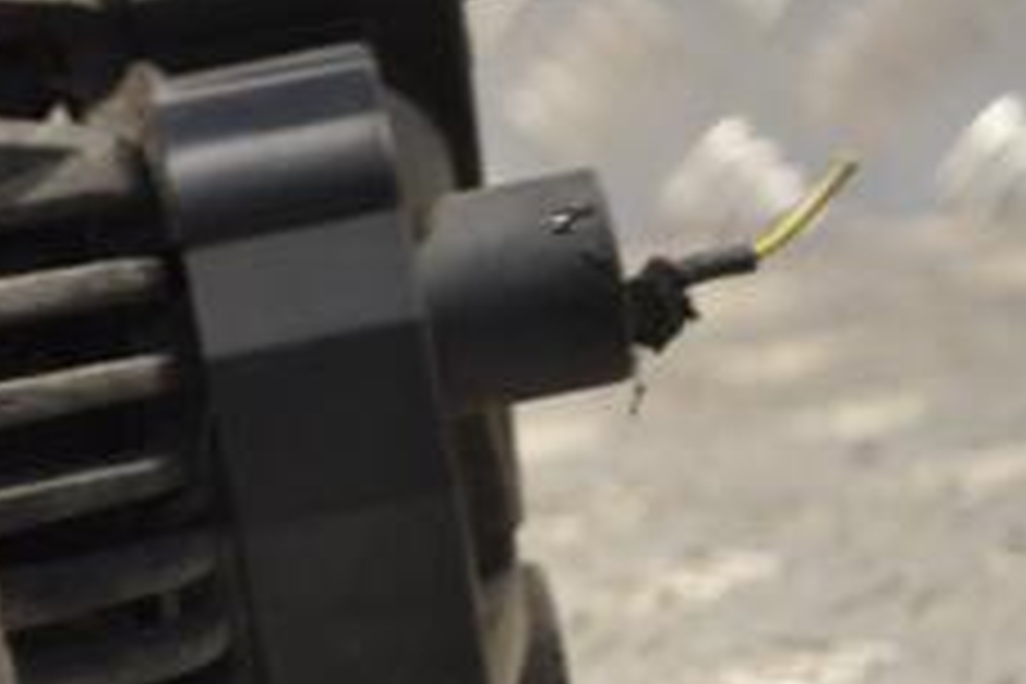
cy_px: 378
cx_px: -54
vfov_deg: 7.9
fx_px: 4959
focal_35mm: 174
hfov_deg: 11.7
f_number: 5.3
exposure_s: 1/30
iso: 320
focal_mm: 44
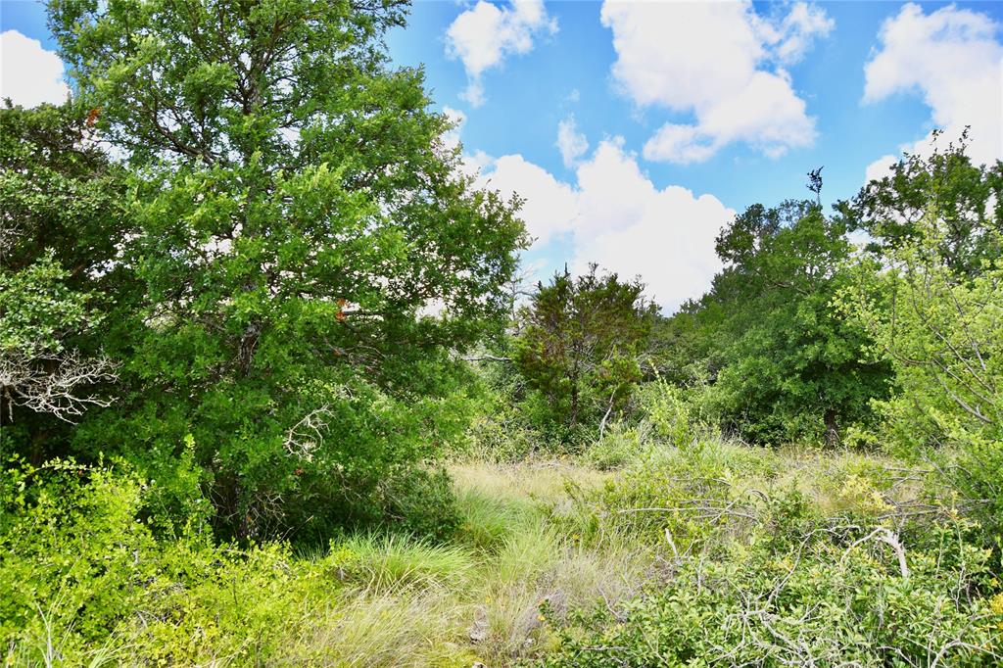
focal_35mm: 27
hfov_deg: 67.4
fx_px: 752
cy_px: 334
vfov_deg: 47.9
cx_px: 502
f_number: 5.6
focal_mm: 18
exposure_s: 1/250
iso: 100
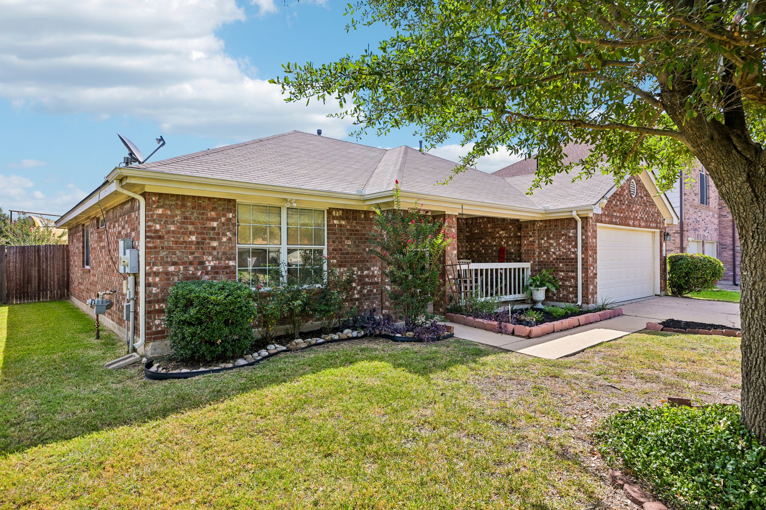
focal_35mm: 20
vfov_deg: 61.9
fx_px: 425
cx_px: 383
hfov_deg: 84.0
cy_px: 255
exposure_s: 1/350
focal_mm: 20
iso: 100
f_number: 5.6
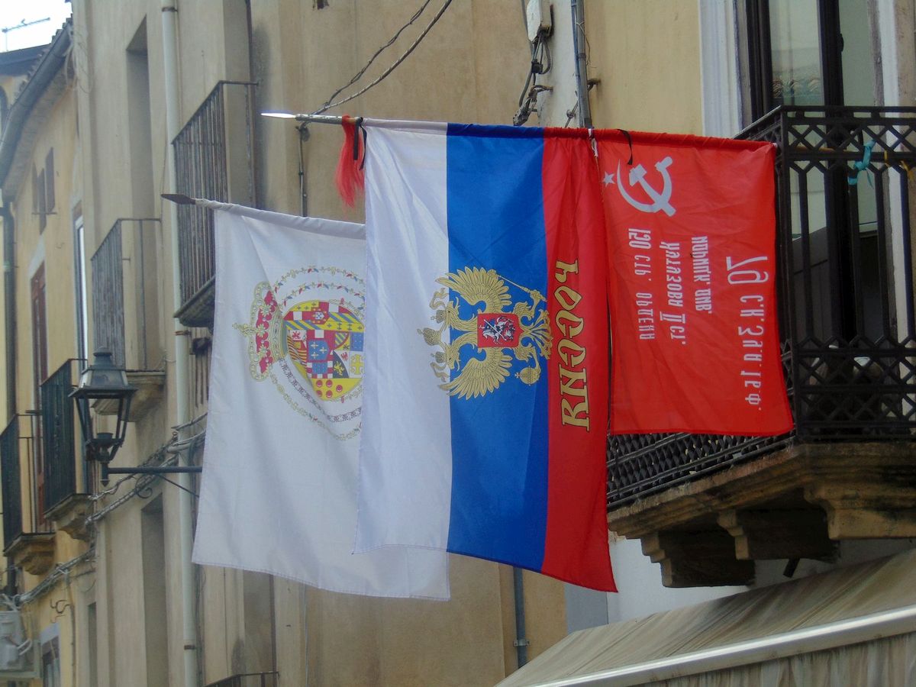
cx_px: 458
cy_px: 344
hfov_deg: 14.8
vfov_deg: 11.1
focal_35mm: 133
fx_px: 3519
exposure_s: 1/200
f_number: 4
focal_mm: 23.9
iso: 80
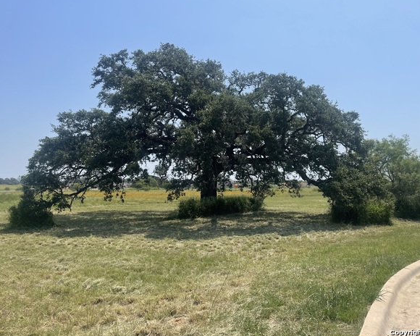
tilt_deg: +3.1
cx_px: 214
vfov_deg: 51.5
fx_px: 348
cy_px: 171
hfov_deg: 62.2
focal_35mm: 28
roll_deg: +0.9
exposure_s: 1/4831
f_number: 1.6
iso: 32
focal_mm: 4.2
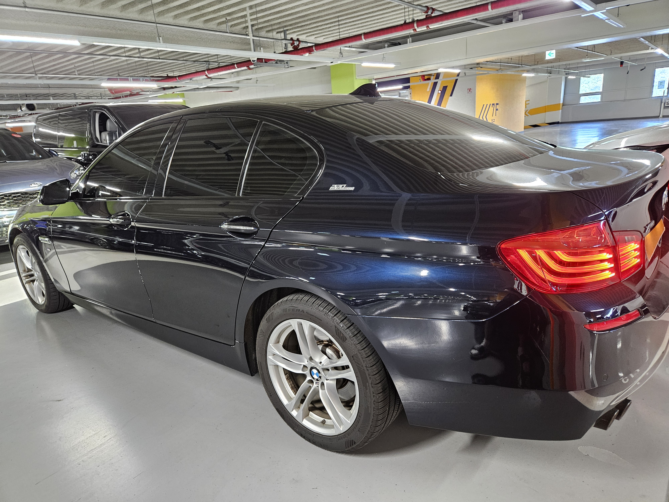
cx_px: 334
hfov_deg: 73.9
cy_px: 251
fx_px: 445
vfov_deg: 58.9
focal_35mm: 23
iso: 640
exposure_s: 1/30
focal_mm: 5.4
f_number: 1.8
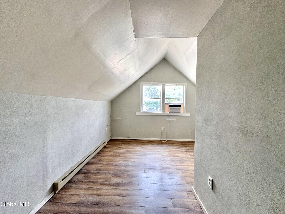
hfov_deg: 102.1
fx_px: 115
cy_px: 107
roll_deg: -0.3
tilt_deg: -0.9
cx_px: 142
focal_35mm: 14
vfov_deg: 85.7
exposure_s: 1/99
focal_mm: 2.22
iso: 80
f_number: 2.2
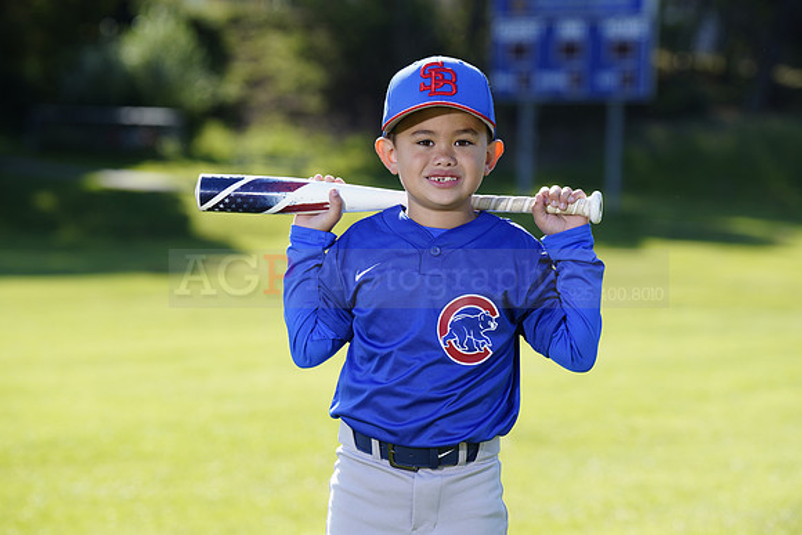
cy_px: 268
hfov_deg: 13.5
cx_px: 401
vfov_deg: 9.0
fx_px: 3387
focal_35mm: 152
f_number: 5
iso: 100
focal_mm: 152
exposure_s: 1/250
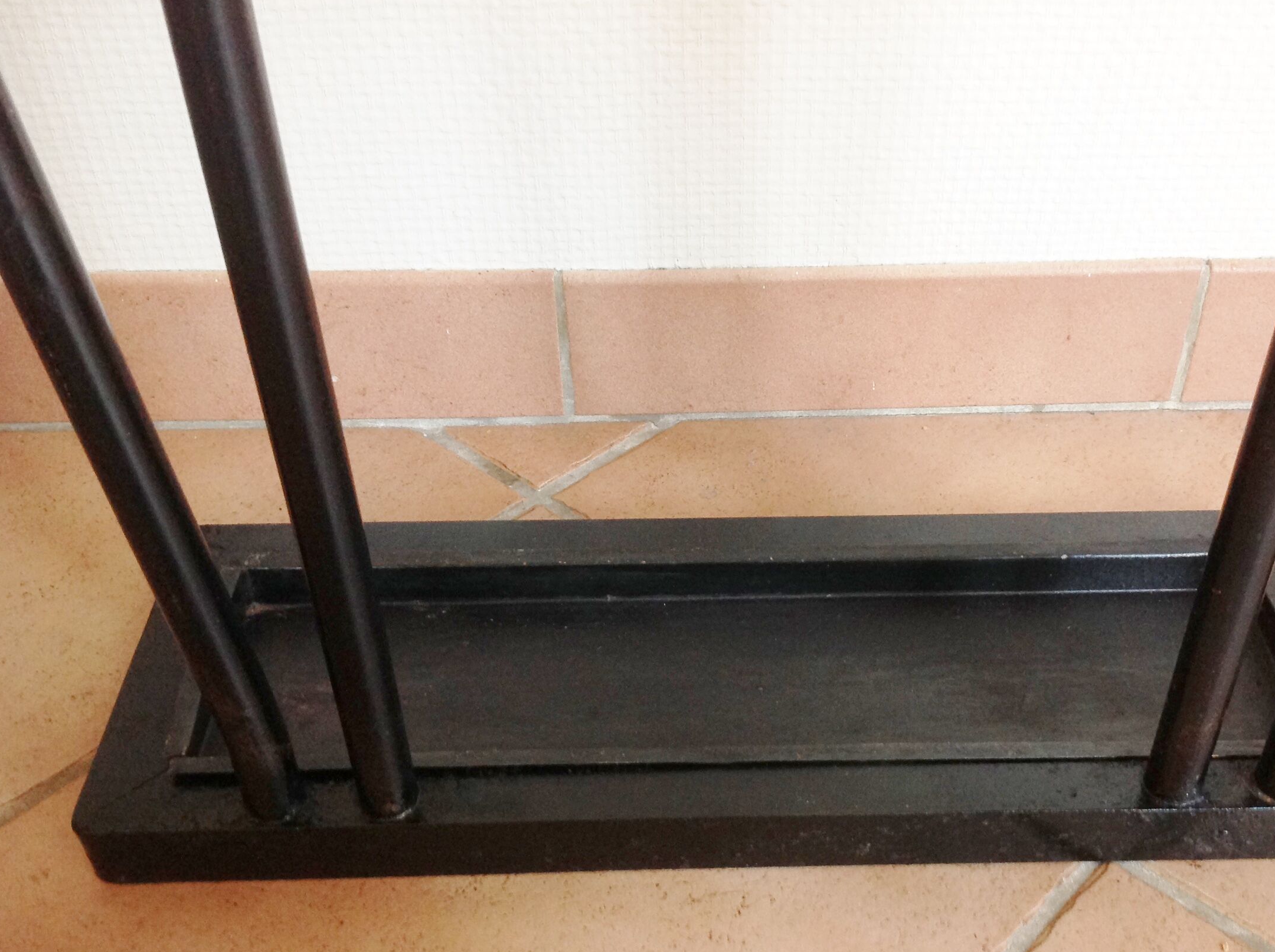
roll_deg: -1.6
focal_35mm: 42
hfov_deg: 44.6
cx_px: 761
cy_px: 565
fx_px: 1545
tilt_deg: -41.6
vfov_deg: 34.2
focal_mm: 4.28
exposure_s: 1/15
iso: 160
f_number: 2.4
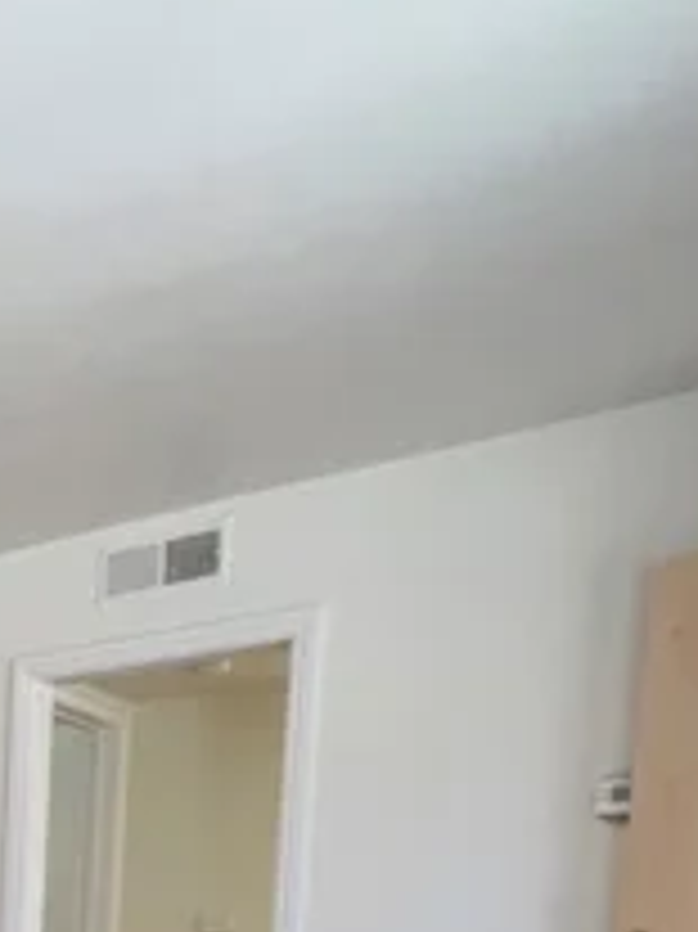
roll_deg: +0.3
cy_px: 1180
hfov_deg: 22.5
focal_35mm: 47
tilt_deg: -8.8
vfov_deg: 31.9
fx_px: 1265
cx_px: -462
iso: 200
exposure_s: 1/120
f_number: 1.8
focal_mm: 1.57
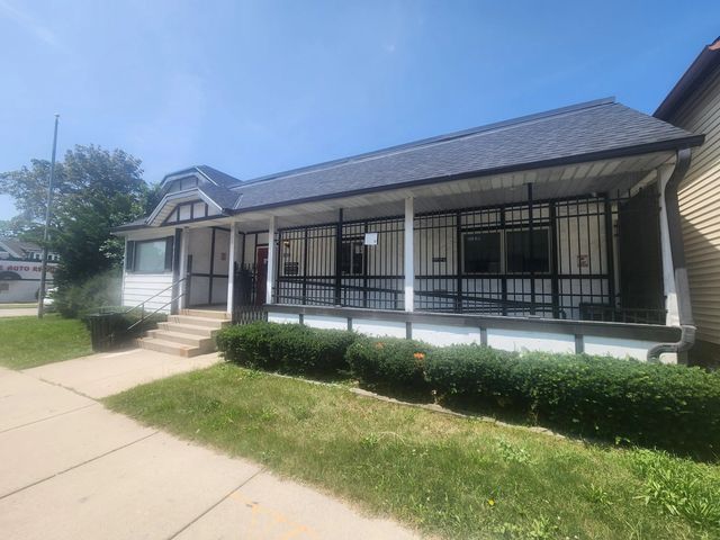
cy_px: 270
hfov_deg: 106.2
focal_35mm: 13
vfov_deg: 89.9
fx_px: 270
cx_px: 360
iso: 50
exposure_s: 1/1350
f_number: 2.2
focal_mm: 2.2
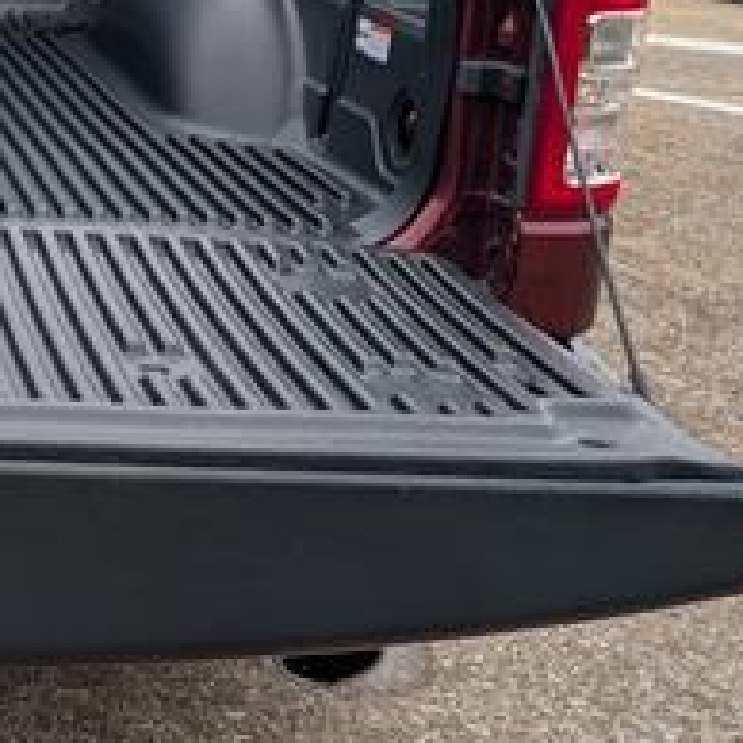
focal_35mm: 70
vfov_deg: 24.1
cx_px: -249
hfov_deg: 21.9
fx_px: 1700
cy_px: 103
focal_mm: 6.9
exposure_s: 1/625
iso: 22
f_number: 1.68
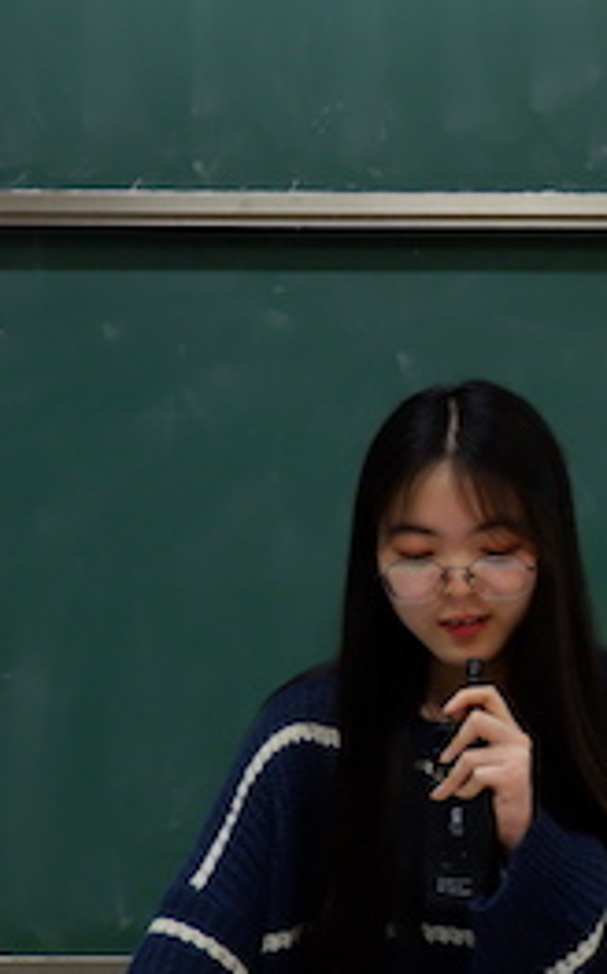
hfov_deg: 13.8
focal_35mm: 90
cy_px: 504
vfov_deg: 23.1
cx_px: 840
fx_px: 2386
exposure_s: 1/40
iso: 800
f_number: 3.8
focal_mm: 19.2
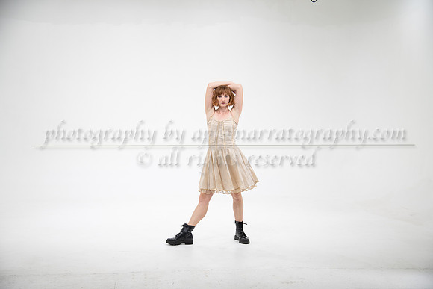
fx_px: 553
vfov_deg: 29.3
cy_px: 144
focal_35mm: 46
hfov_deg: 42.7
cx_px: 216
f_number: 4
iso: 400
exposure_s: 1/400
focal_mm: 46
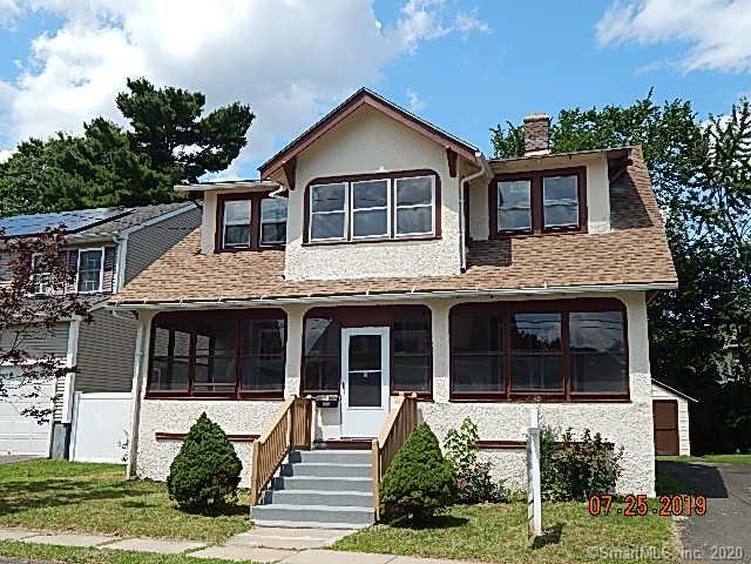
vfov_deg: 40.7
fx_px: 759
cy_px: 282
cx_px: 376
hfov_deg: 52.6
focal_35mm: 35
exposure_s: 1/500
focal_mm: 6.1
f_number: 6.7
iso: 125
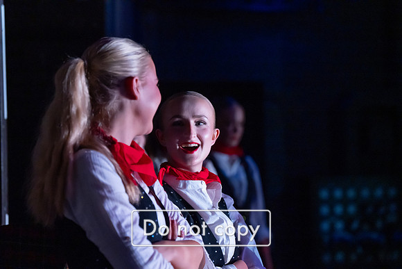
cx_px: 201
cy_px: 134
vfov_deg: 9.8
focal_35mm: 140
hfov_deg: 14.7
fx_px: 1564
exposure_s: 1/250
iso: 4000
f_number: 3.5
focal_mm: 140
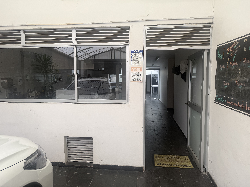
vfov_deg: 56.8
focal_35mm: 24
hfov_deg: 71.6
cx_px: 125
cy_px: 94
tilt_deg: -5.0
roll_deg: -1.1
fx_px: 173
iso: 80
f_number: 1.78
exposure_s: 1/121
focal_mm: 6.76
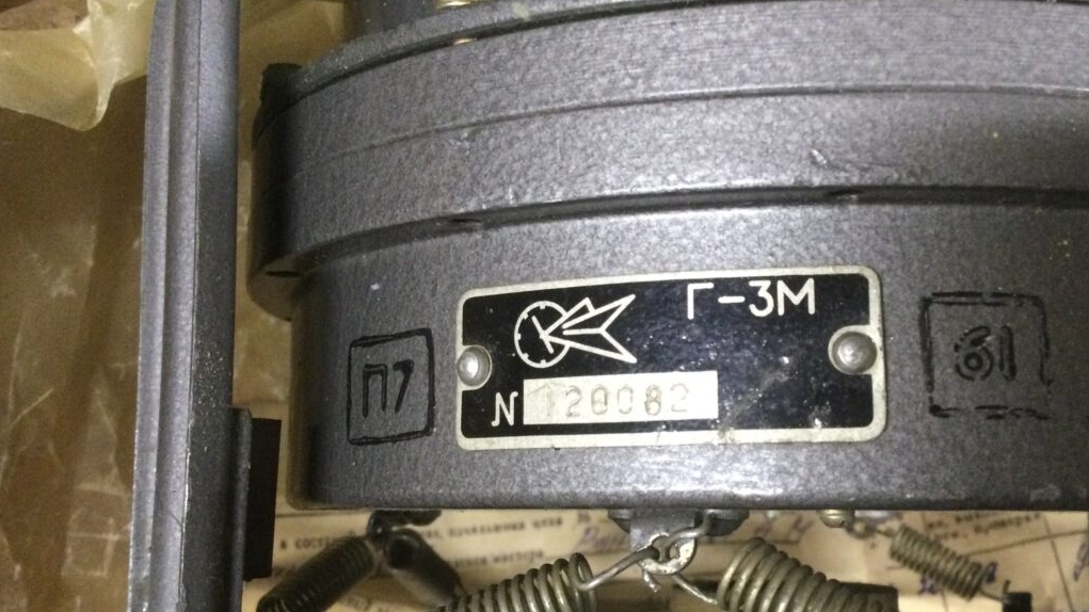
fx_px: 1242
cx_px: 647
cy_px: 353
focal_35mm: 43
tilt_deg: -67.4
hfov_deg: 47.1
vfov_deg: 27.7
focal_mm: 3.3
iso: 200
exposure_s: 1/17
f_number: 2.4
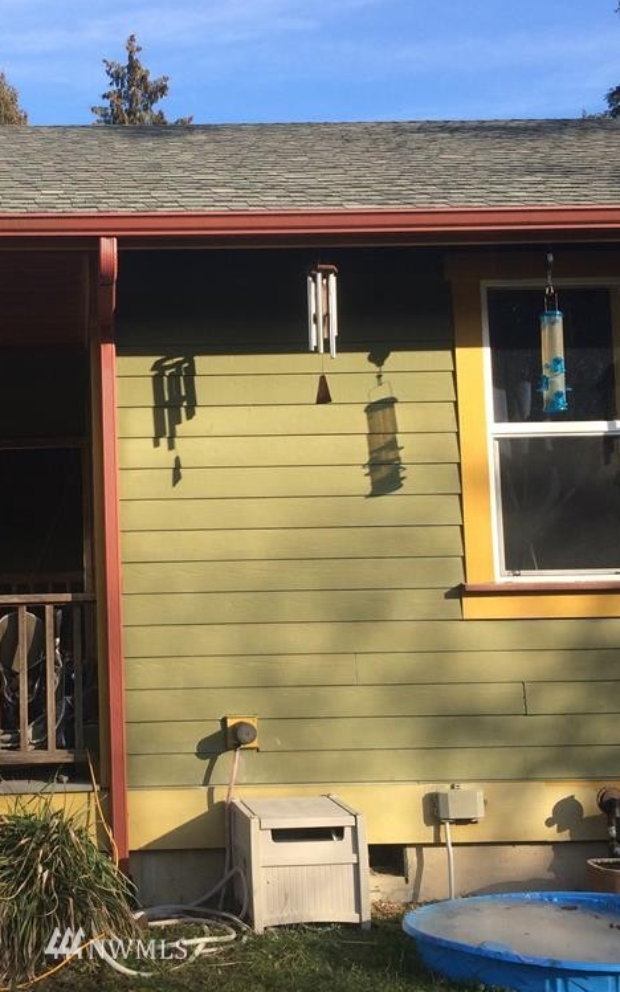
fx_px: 1136
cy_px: 485
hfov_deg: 29.8
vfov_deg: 47.2
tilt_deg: +6.7
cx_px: 119
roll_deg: +1.7
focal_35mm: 42
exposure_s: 1/838
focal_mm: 4.15
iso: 32
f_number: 2.2
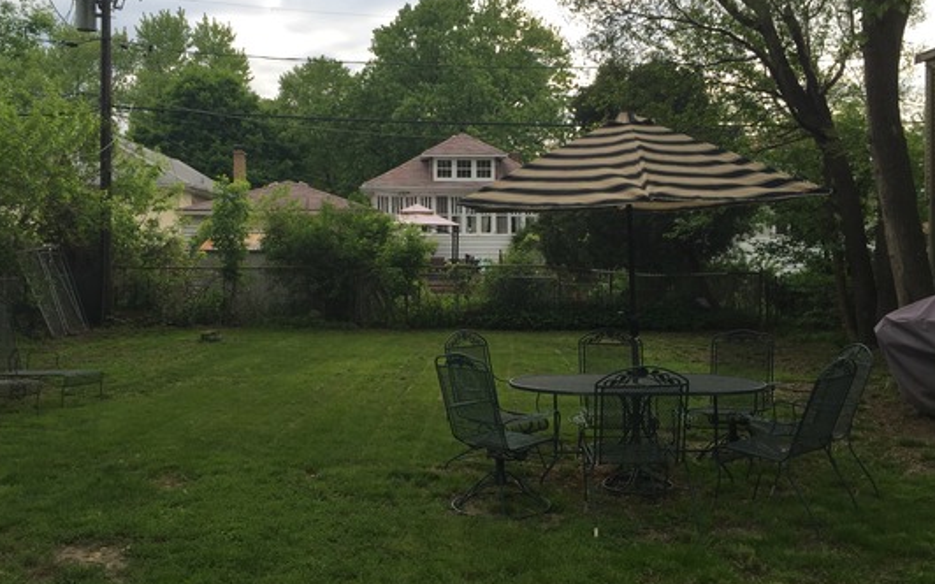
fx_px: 942
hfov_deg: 52.7
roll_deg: -1.4
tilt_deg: -1.1
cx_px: 438
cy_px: 290
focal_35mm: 37
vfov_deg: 34.4
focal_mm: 4.15
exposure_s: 1/590
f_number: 2.2
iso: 32
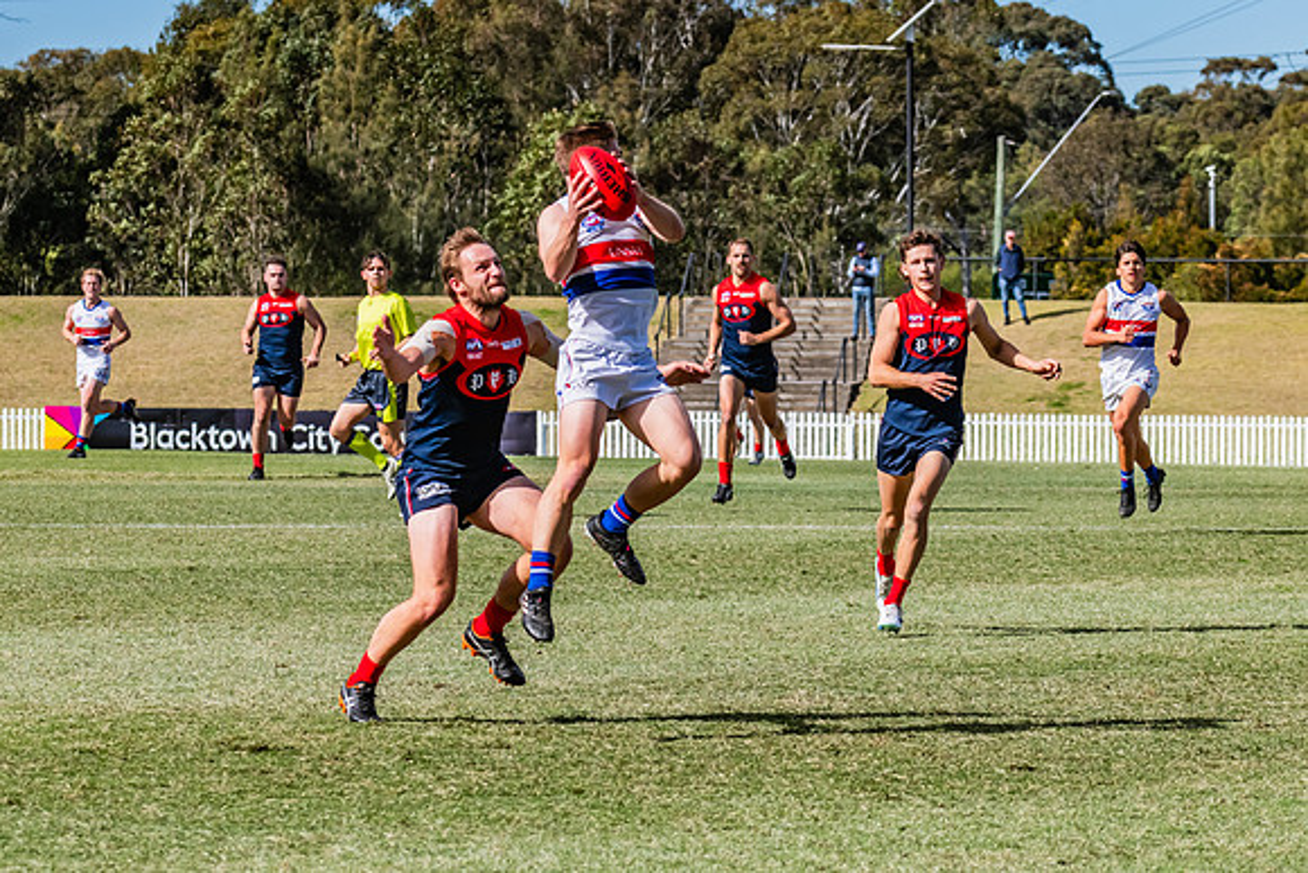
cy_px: 485
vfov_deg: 6.2
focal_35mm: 221
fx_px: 8027
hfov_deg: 9.3
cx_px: 635
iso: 800
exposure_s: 1/2000
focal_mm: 170
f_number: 10
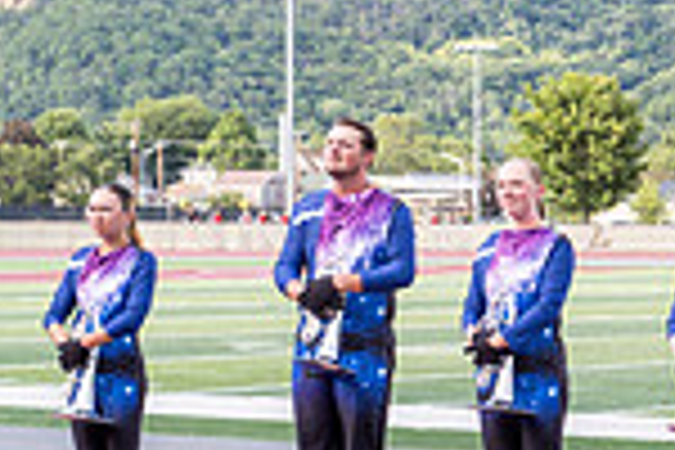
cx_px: 1089
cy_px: 295
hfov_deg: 12.2
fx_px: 2981
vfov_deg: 8.6
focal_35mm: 159
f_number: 6.3
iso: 640
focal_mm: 41
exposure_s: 1/400
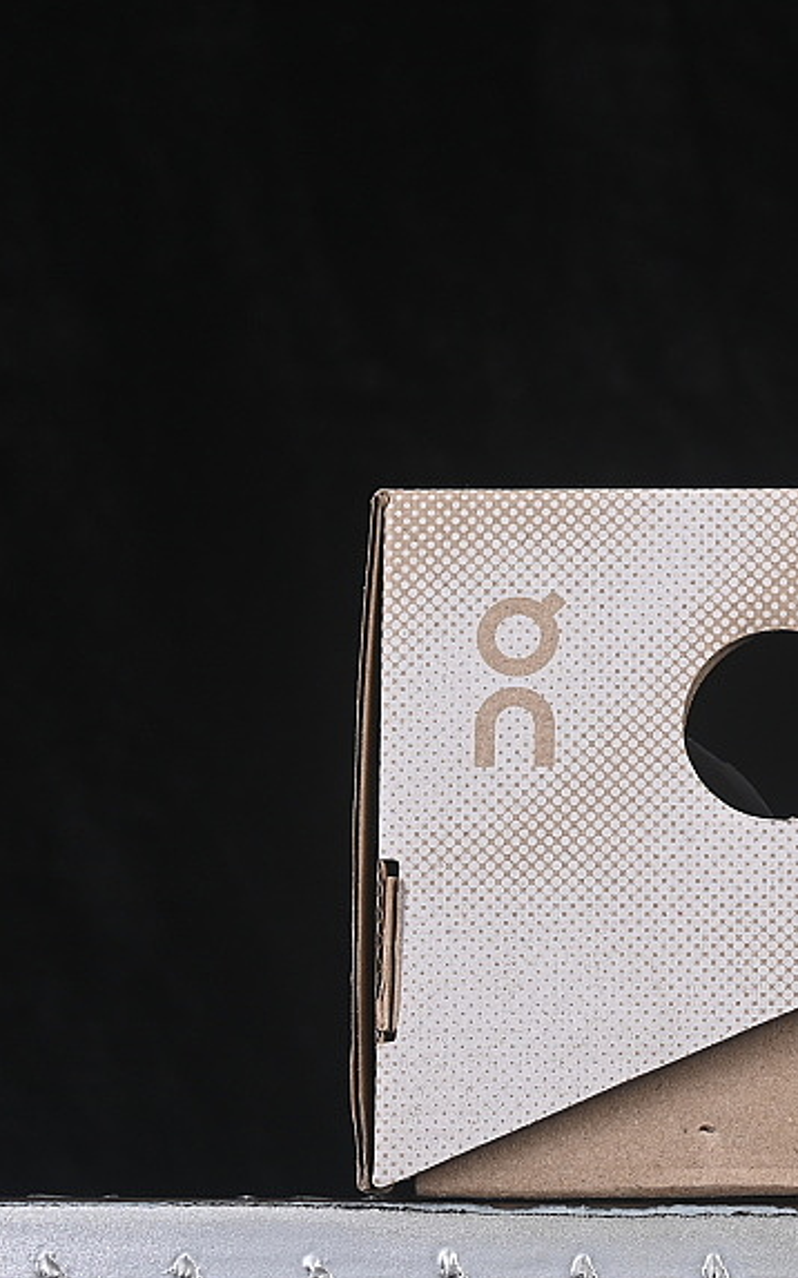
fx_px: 5012
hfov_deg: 8.9
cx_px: 1074
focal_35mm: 144
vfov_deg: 14.5
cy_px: 705
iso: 160
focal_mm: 50
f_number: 8
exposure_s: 1/80
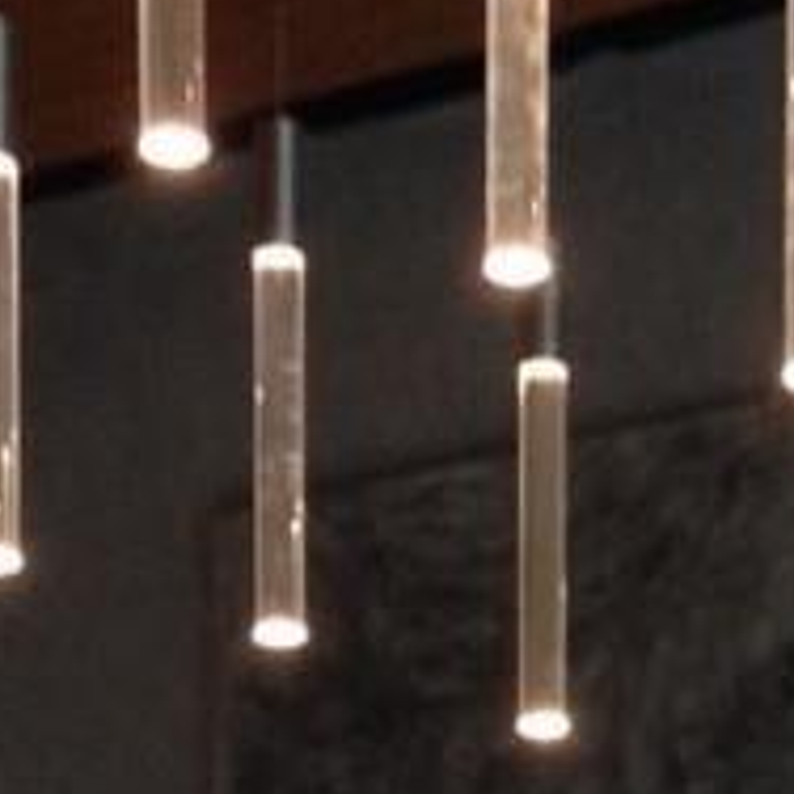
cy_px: 2399
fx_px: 6436
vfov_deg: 6.4
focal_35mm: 248
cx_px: 511
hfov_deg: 7.1
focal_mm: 4.12
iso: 125
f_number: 2.4
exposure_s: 1/20
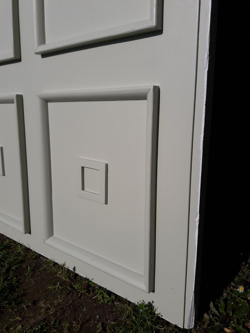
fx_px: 270
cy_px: 166
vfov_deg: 63.4
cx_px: 125
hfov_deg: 49.7
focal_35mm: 28
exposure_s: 1/5587
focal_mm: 3.7
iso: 40
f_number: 1.9
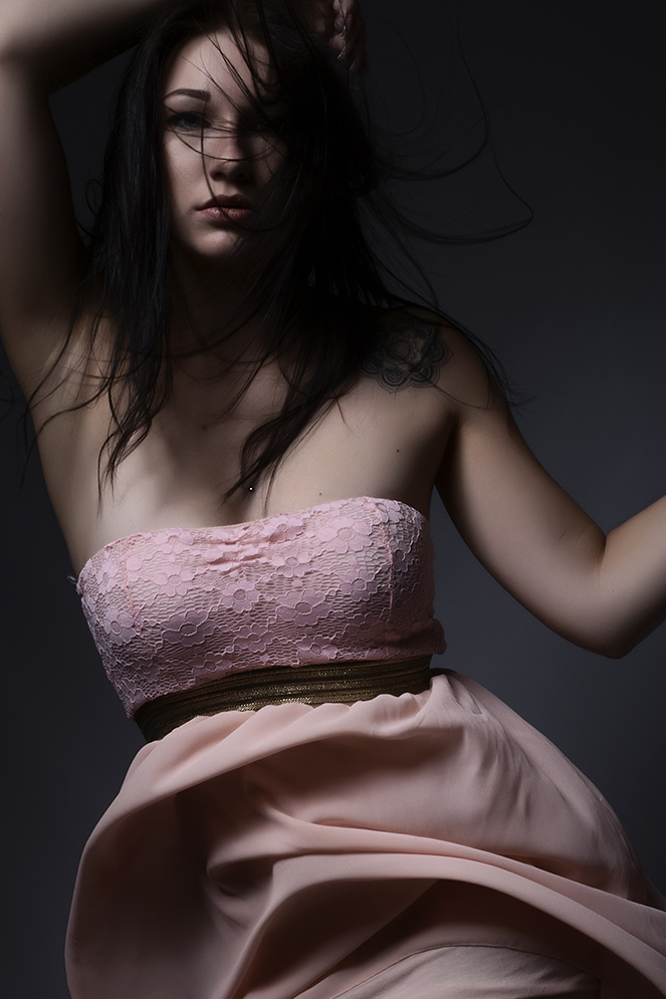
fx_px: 3081
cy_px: 720
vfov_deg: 18.3
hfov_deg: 12.3
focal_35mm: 111
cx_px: 403
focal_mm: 46
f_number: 16
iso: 100
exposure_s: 1/200
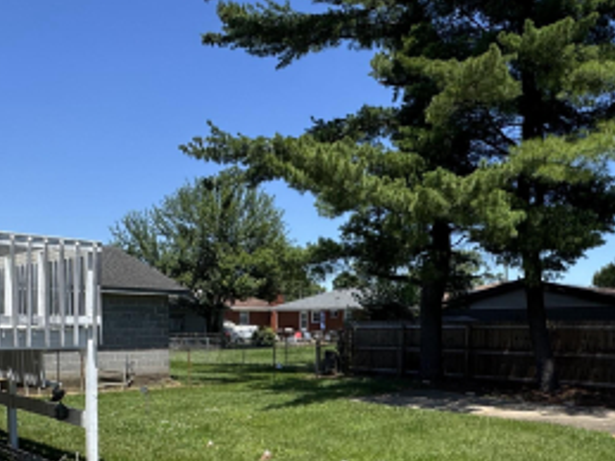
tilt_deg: -4.2
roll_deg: +0.0
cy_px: 371
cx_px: 326
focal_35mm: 36
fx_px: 639
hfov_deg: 51.3
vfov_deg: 38.1
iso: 50
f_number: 2.2
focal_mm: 2.22
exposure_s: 1/1217
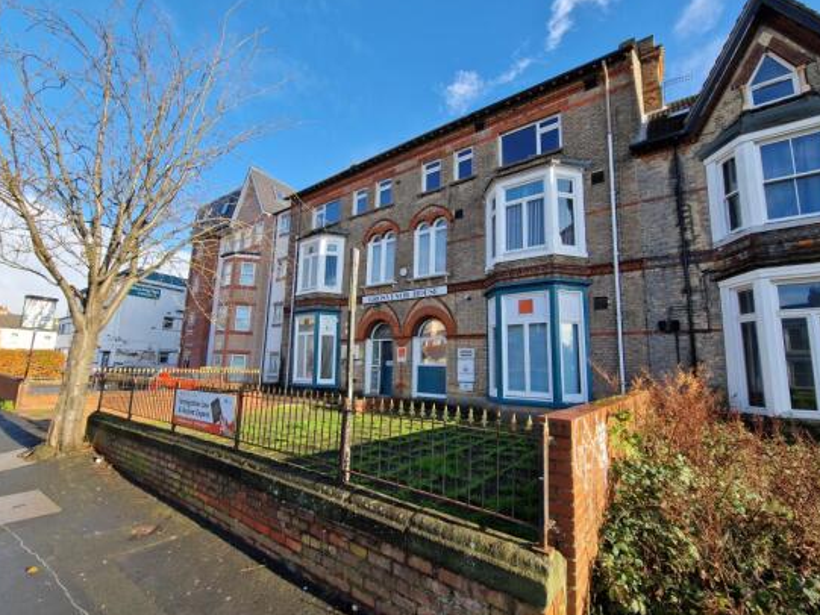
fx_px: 332
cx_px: 404
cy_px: 316
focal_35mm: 14
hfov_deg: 102.0
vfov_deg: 85.7
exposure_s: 1/774
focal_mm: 2.2
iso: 50
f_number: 2.2
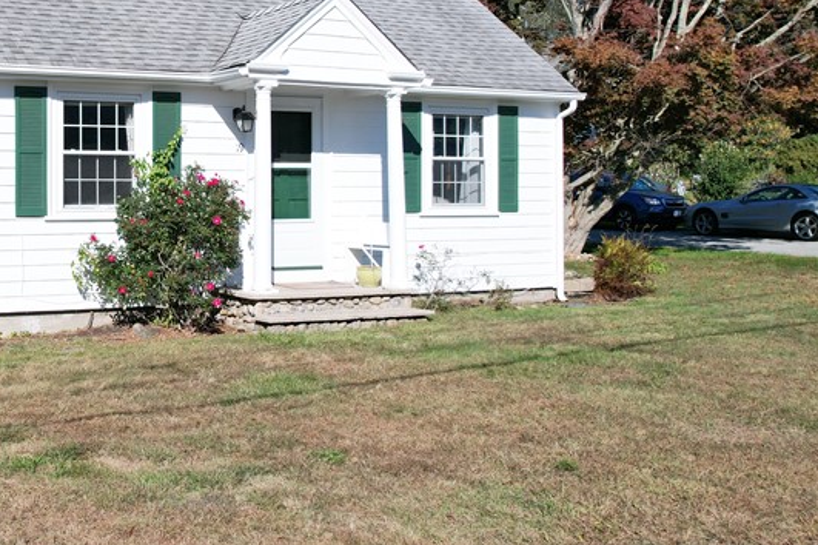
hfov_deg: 40.8
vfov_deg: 29.7
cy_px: 182
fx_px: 1022
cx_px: 108
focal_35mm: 45
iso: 200
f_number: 2.8
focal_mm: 8.38
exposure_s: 1/2500
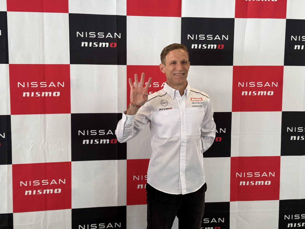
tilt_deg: -5.9
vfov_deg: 30.3
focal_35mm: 48
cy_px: 114
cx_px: 152
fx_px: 423
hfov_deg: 39.6
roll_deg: -0.6
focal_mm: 6.76
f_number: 1.78
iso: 100
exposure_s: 1/60
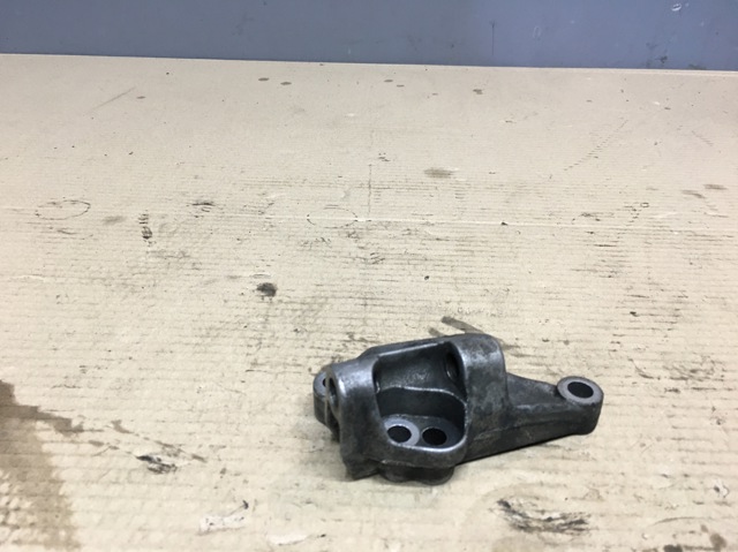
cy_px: 276
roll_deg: -1.9
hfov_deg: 61.7
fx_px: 618
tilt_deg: -29.8
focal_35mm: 29
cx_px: 369
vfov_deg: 48.2
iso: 64
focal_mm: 4.15
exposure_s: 1/33
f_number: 2.2
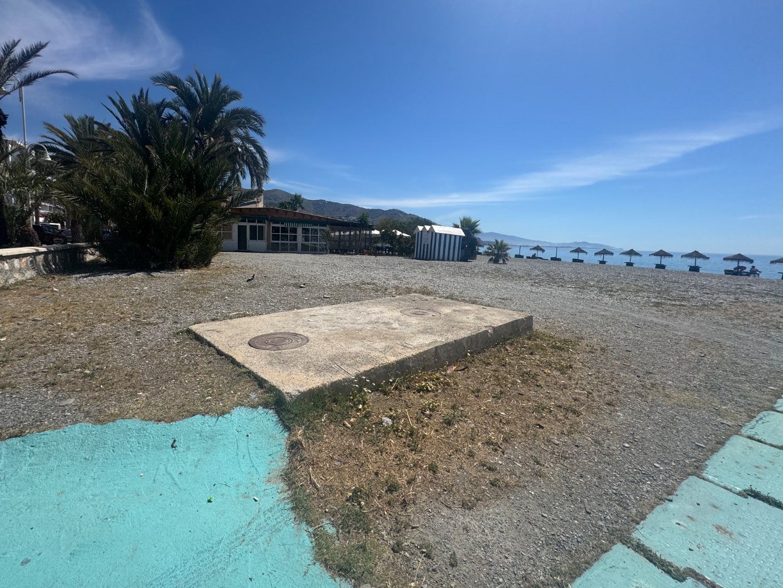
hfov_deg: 98.0
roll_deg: -0.5
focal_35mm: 15
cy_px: 276
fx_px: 339
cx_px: 364
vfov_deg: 81.7
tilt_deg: -4.7
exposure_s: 1/3546
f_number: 2.2
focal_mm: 2.22
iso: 50
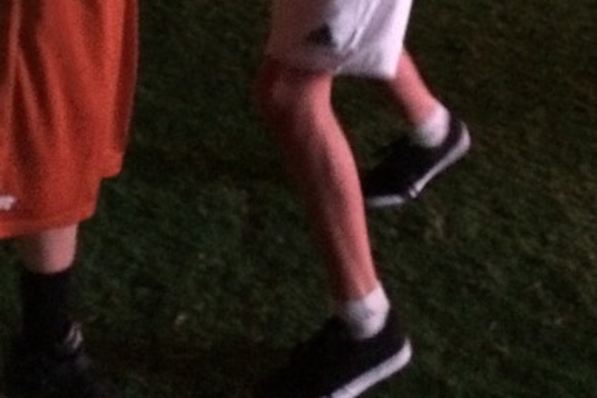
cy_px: -250
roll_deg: +0.0
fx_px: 1376
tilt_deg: -11.6
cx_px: 296
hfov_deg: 24.5
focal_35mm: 83
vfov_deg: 14.9
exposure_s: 1/15
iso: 640
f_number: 2.2
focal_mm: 4.15
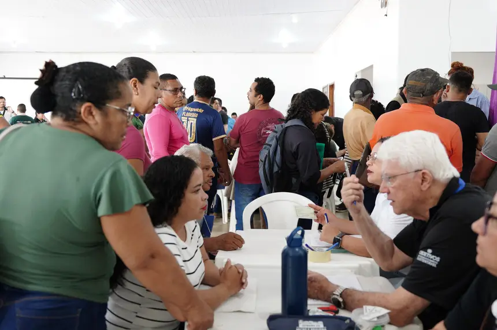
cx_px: 248
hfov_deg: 53.2
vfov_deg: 36.8
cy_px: 165
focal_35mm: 36
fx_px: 497
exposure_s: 1/160
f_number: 2.8
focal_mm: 24
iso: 2500
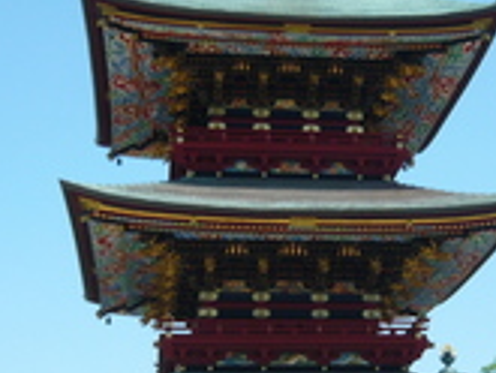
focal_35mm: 84
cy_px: 296
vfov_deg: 17.5
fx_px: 1204
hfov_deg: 23.2
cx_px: 307
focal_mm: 5.5
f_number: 8
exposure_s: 1/125
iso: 100
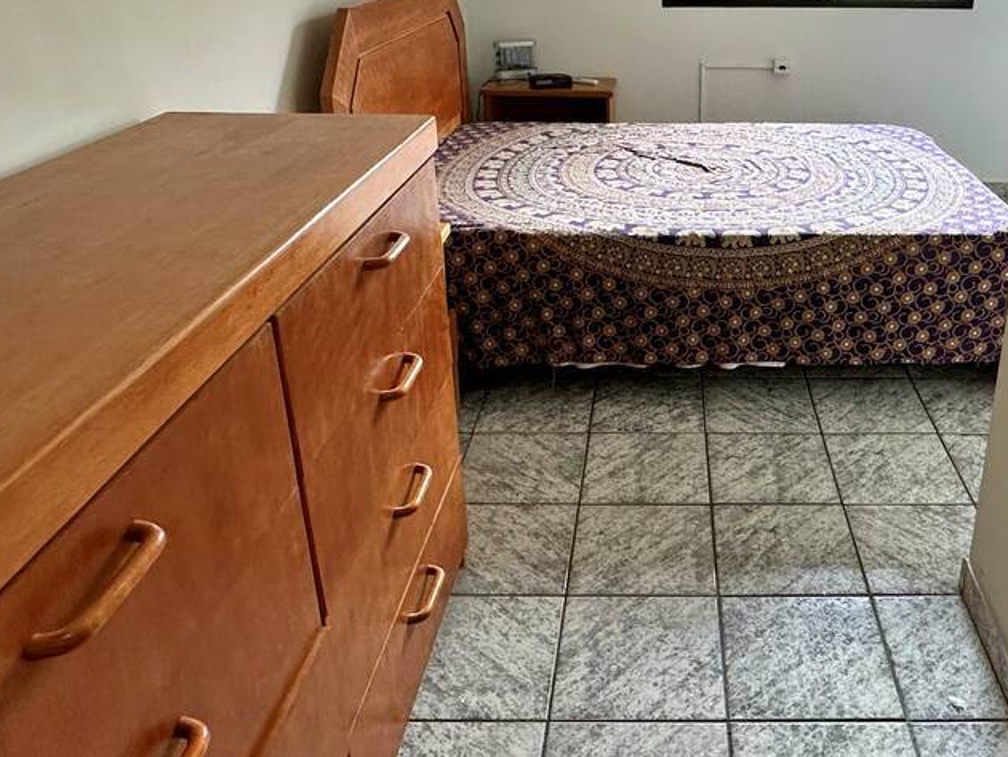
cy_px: 266
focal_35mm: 32
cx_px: 672
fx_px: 932
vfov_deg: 43.7
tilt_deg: -21.3
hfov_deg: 55.6
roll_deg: -0.2
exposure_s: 1/120
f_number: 2.2
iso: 200
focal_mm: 2.22
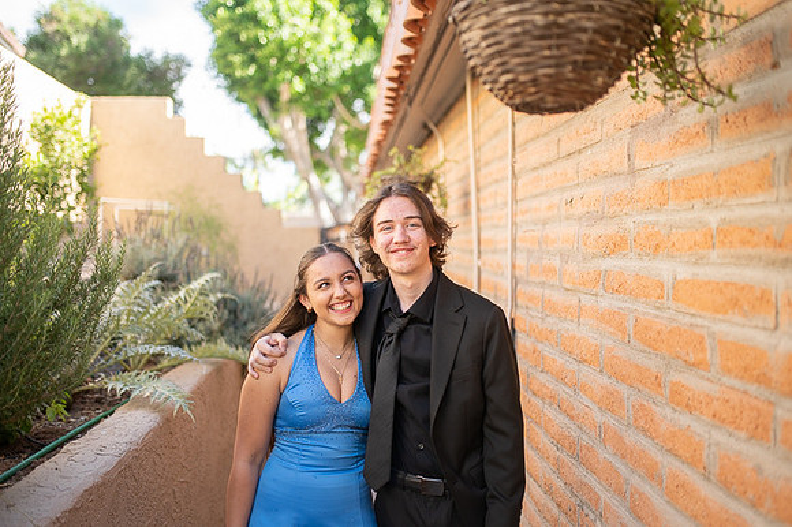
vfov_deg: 37.8
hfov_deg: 54.5
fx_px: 770
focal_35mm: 35
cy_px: 264
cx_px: 396
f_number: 1.4
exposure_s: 1/3200
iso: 400
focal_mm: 35
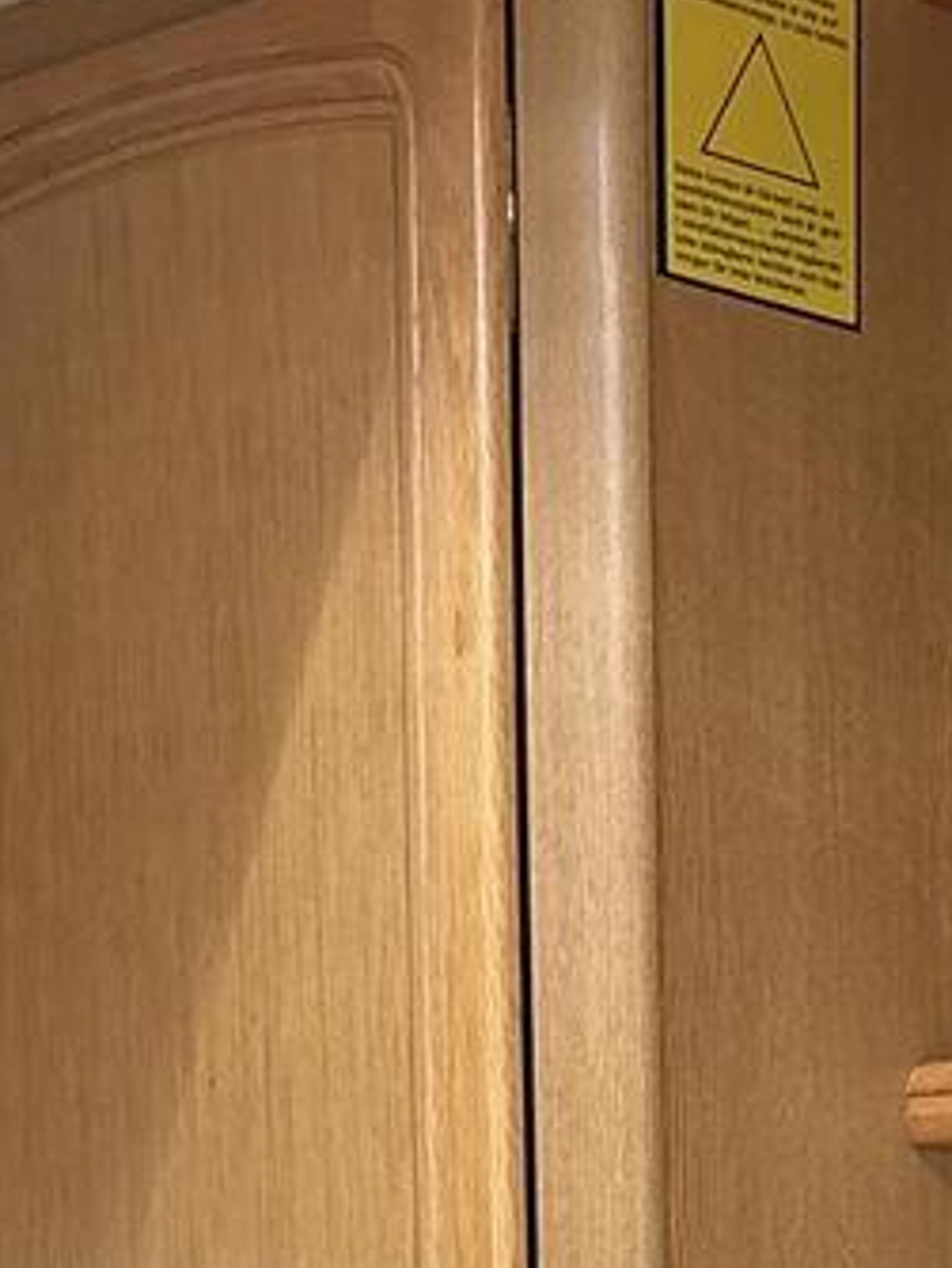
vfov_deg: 16.1
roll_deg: -0.4
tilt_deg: -4.7
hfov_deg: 12.7
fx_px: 4102
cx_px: 1293
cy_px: 1902
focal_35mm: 112
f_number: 1.6
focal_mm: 5.96
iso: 400
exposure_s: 1/33
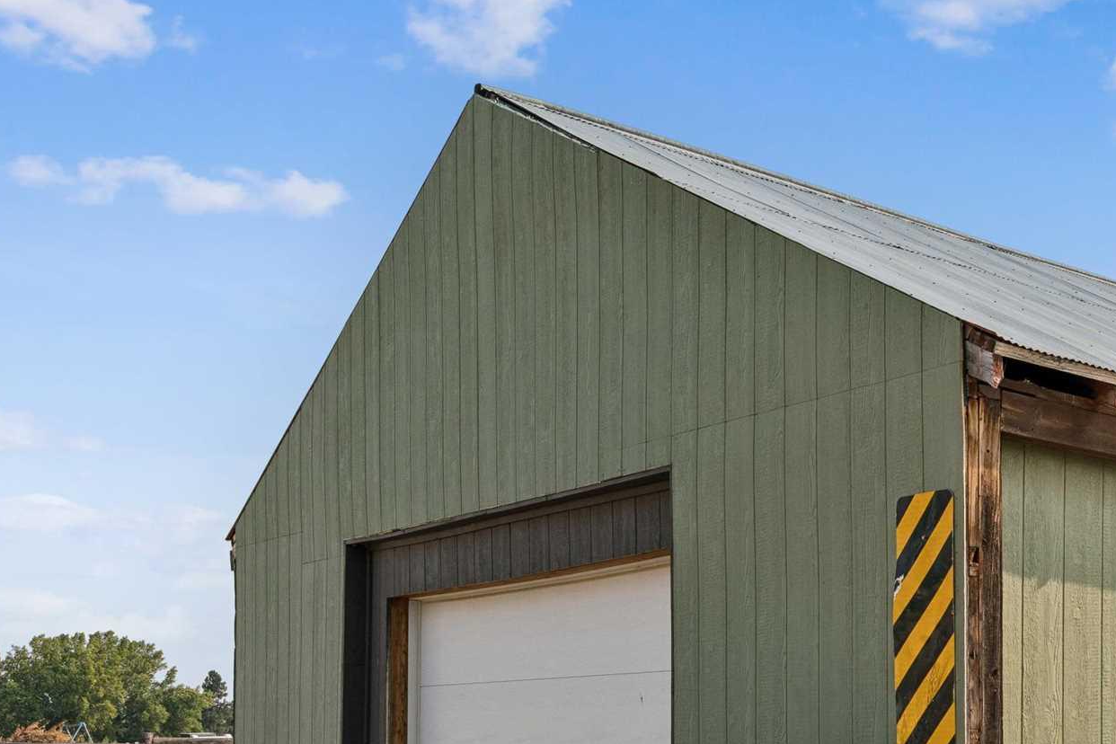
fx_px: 1488
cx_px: 1141
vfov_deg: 26.6
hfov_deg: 36.5
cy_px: 746
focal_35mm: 48
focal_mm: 19.4
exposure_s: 1/250
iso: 400
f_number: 13
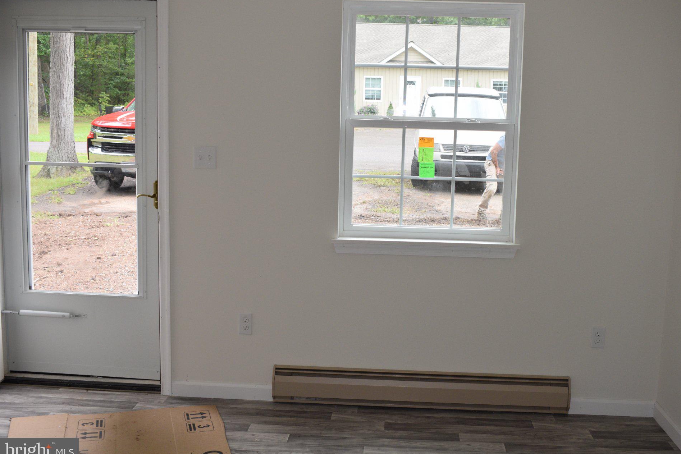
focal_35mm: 41
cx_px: 367
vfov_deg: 33.0
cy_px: 219
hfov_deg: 47.8
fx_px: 767
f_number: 5.6
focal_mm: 25
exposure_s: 1/125
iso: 360
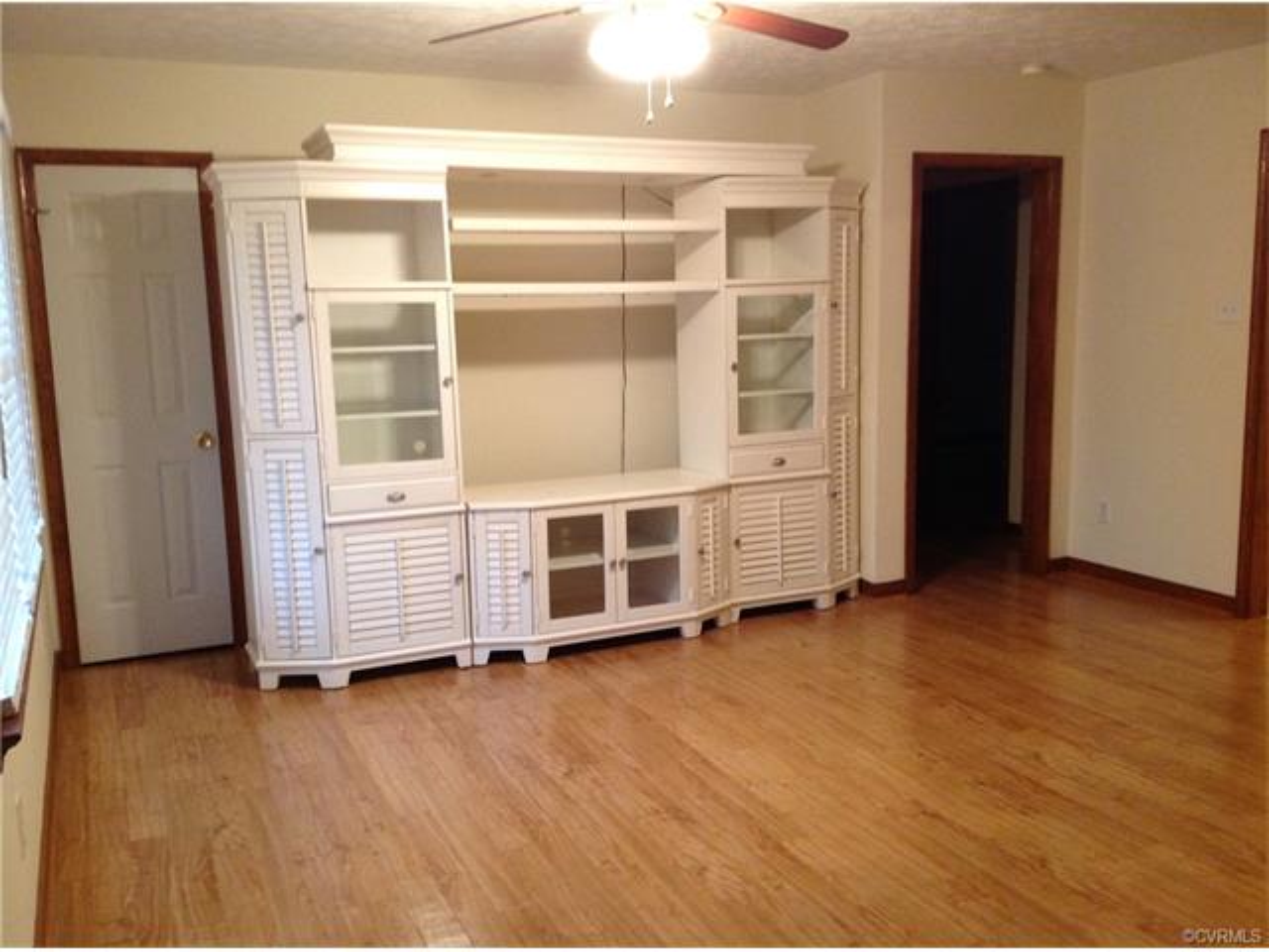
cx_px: 634
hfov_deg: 52.6
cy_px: 476
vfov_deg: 40.7
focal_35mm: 35
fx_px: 1283
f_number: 2.4
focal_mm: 4.28
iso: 200
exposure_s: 1/15
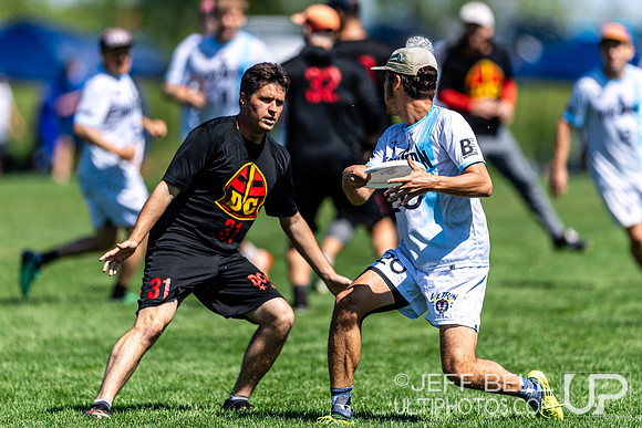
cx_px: 321
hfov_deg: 3.9
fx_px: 9449
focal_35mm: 530
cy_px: 145
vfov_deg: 2.6
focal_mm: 400
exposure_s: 1/3200
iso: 125
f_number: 2.8
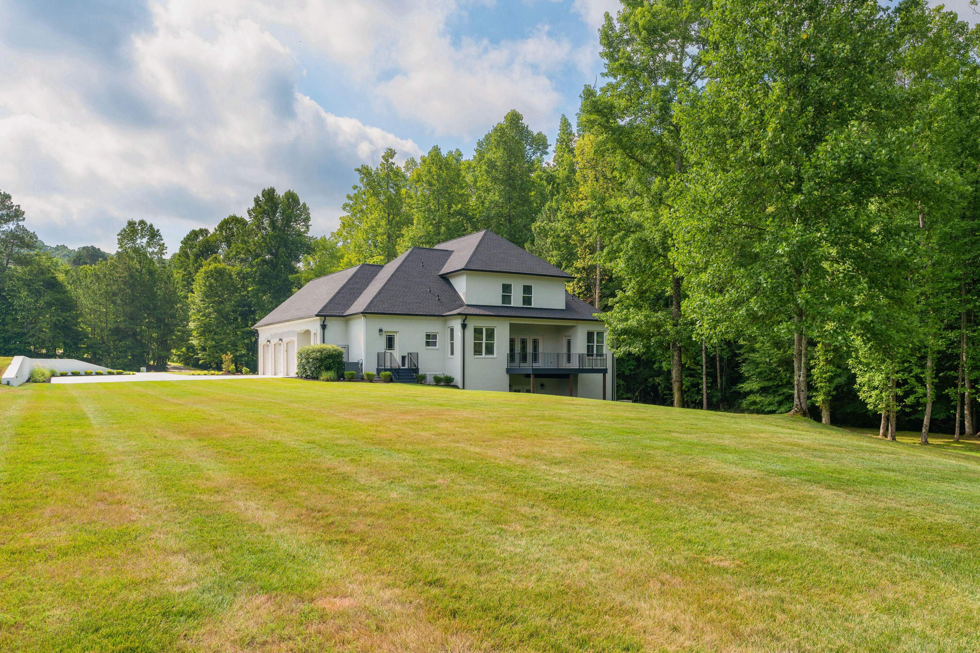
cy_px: 326
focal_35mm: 25
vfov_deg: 51.3
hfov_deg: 71.5
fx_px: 681
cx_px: 490
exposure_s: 1/400
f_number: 7.1
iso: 320
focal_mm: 25
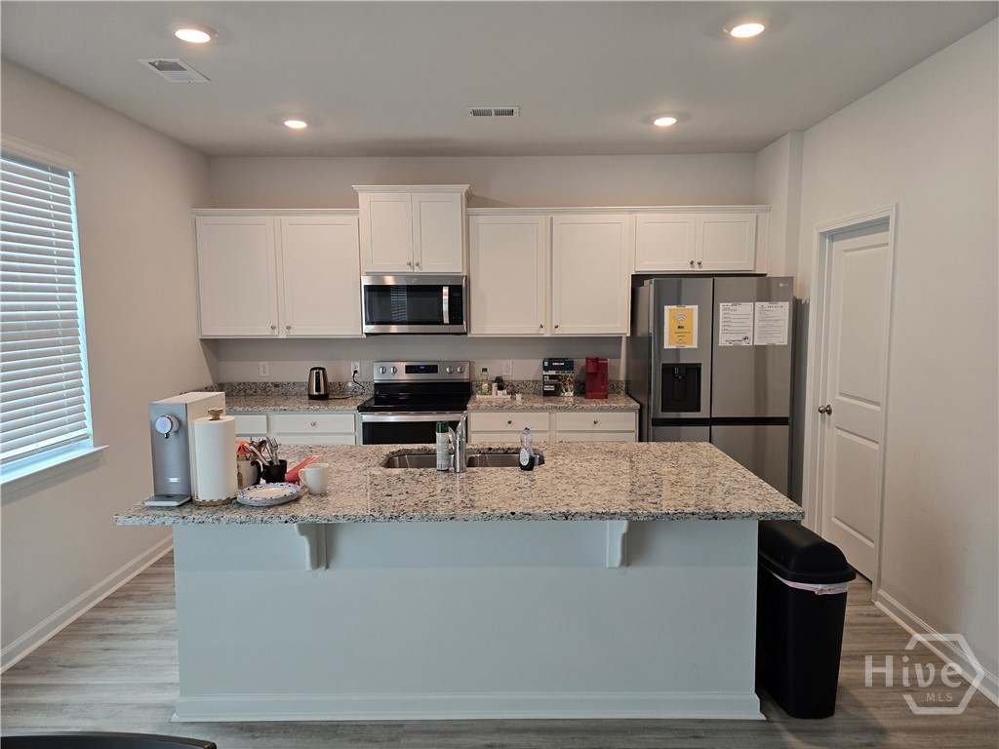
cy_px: 374
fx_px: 664
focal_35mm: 23
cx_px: 500
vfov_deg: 58.9
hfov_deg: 73.9
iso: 200
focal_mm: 6.3
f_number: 1.7
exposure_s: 1/120
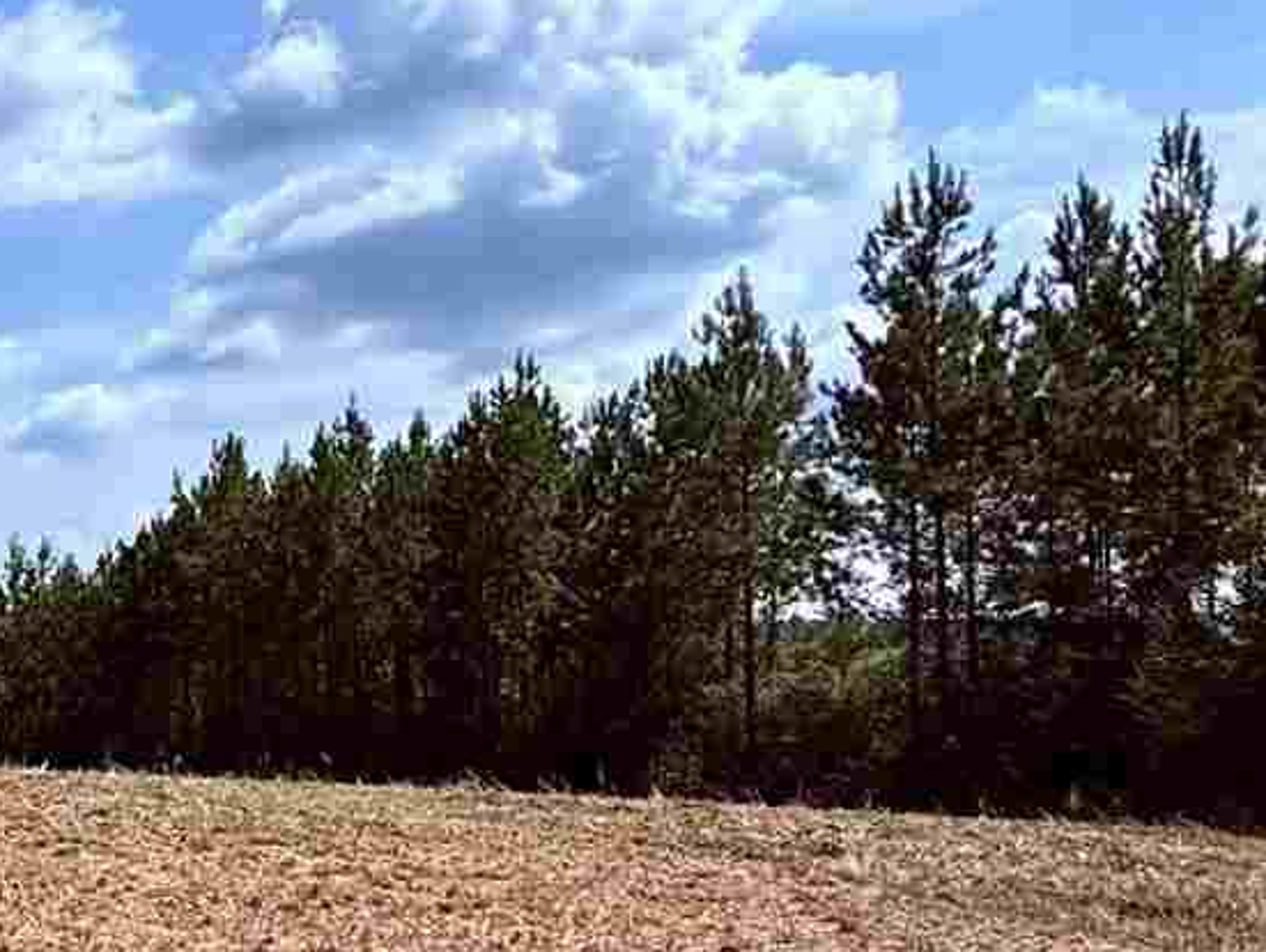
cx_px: -161
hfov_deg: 32.0
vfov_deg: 27.8
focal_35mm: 52
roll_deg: +0.9
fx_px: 1903
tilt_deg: -0.4
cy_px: 678
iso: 50
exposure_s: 1/3125
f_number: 2.2
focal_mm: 2.22
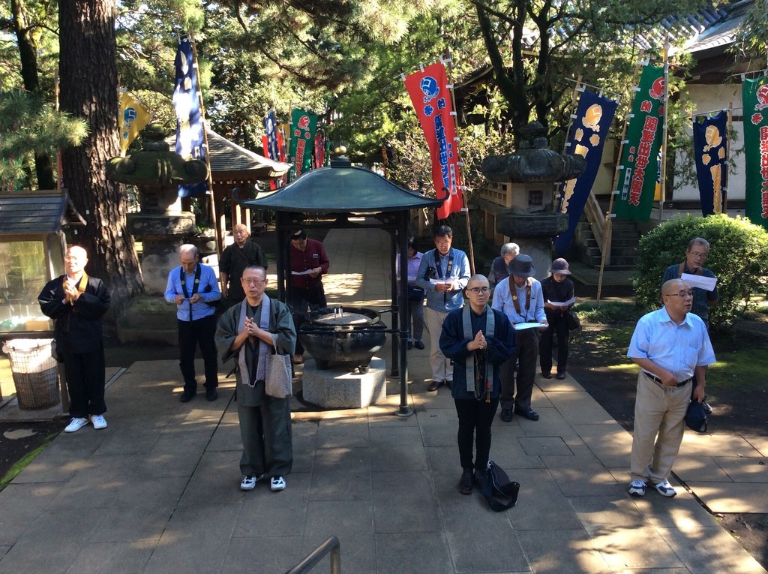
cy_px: 287
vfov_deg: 44.1
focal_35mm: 32
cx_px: 384
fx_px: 709
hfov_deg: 56.9
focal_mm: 3.3
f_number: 2.4
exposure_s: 1/120
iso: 40
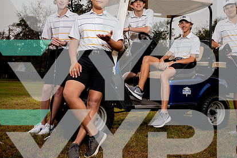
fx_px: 250
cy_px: 70
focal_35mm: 38
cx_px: 139
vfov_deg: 35.0
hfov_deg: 50.4
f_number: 11
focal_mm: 27
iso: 400
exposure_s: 1/250
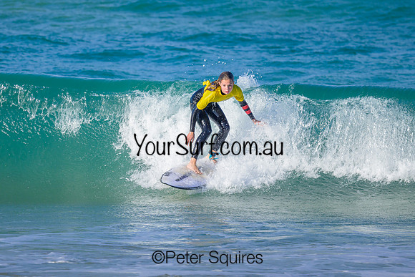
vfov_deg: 1.3
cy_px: 87
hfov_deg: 1.9
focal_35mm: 1098
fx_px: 12665
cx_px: 204
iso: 400
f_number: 6.3
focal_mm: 800
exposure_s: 1/2000
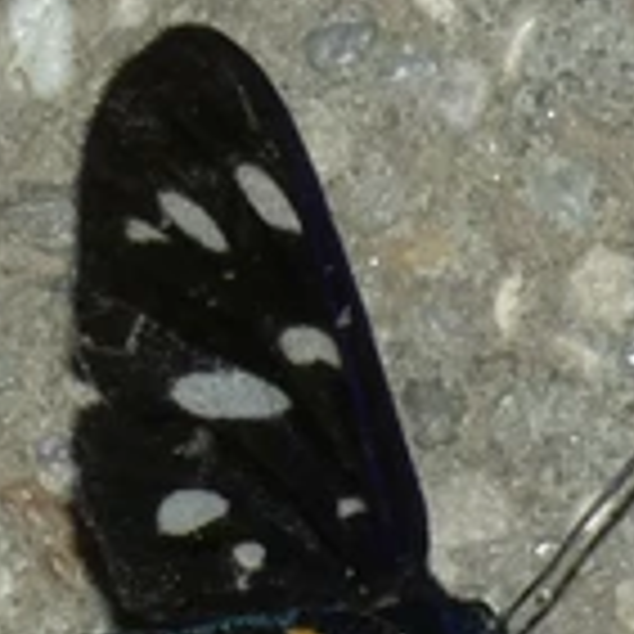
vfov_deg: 2.5
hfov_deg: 2.5
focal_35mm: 695
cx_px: -36
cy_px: 823
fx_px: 14401
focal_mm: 30.9
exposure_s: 1/50
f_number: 7.1
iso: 80
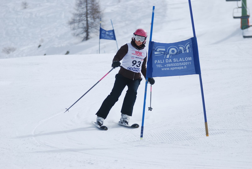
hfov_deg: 9.1
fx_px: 1577
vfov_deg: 6.1
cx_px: 126
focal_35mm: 225
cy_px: 84
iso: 100
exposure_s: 1/1000
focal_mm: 150
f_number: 5
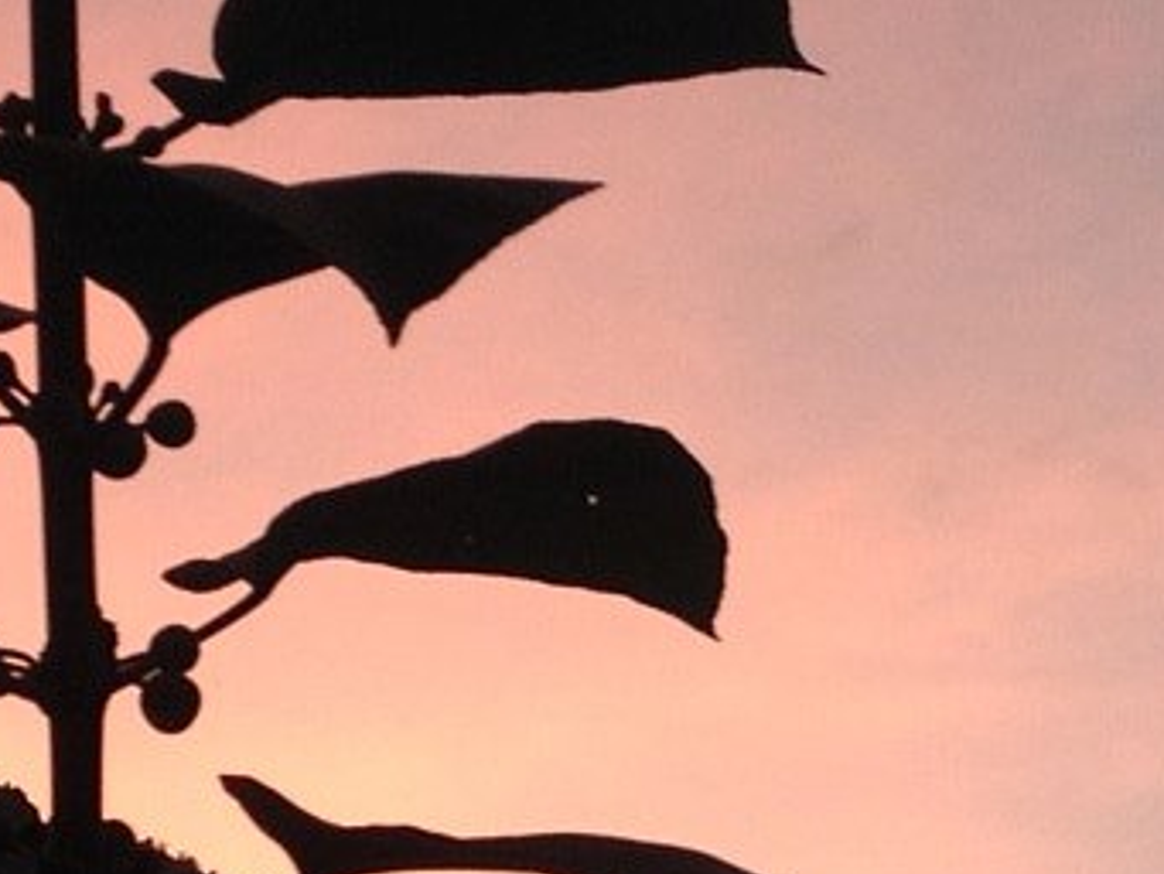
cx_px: 444
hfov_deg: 12.0
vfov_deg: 8.9
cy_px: 1058
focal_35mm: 164
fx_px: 5517
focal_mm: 4.28
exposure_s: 1/40
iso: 50
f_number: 2.4
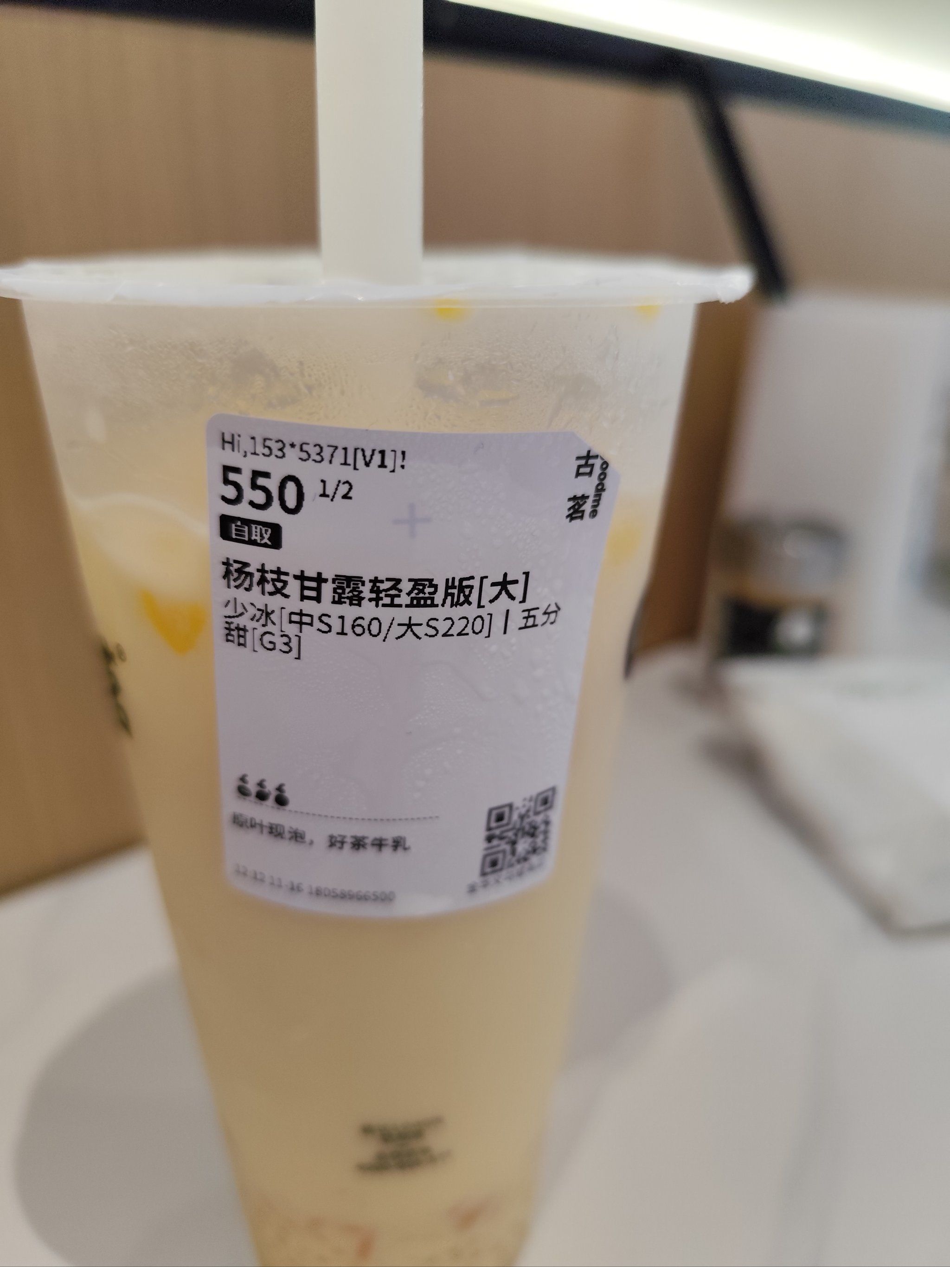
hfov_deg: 58.9
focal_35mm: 23
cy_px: 634
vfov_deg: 73.9
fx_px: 842
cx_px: 475
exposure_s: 1/100
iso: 100
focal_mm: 6.14
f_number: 1.65
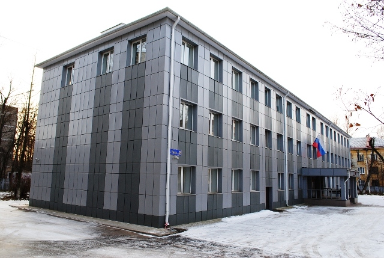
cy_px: 129
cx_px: 192
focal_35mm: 27
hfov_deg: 67.3
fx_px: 288
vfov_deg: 48.1
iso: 200
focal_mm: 18
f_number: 8
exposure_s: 1/80
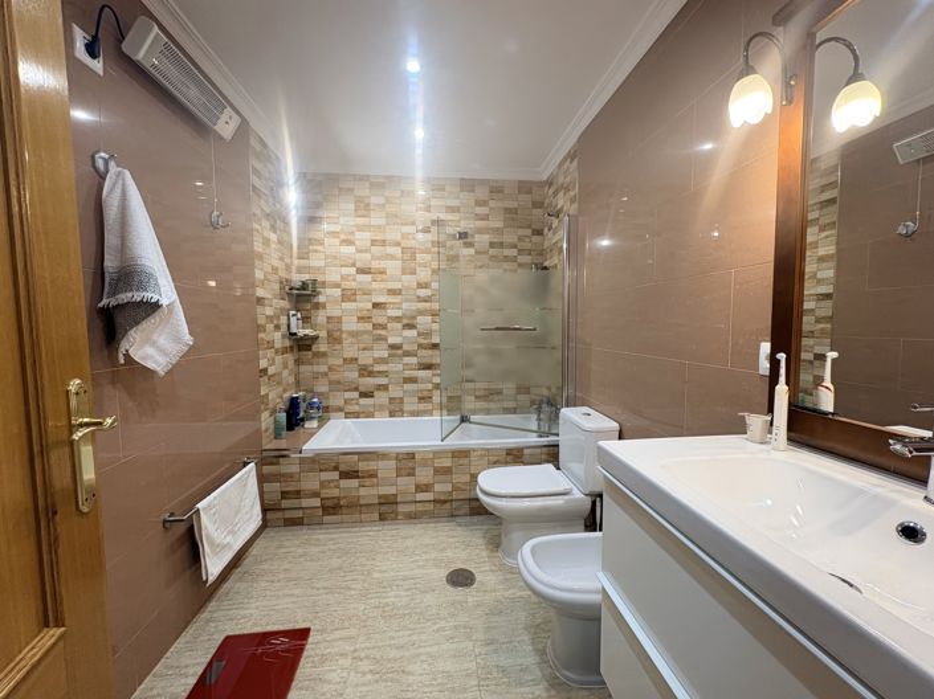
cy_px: 350
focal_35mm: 14
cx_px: 467
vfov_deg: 85.6
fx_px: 378
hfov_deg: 102.1
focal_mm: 2.22
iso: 160
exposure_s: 1/50
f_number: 2.2
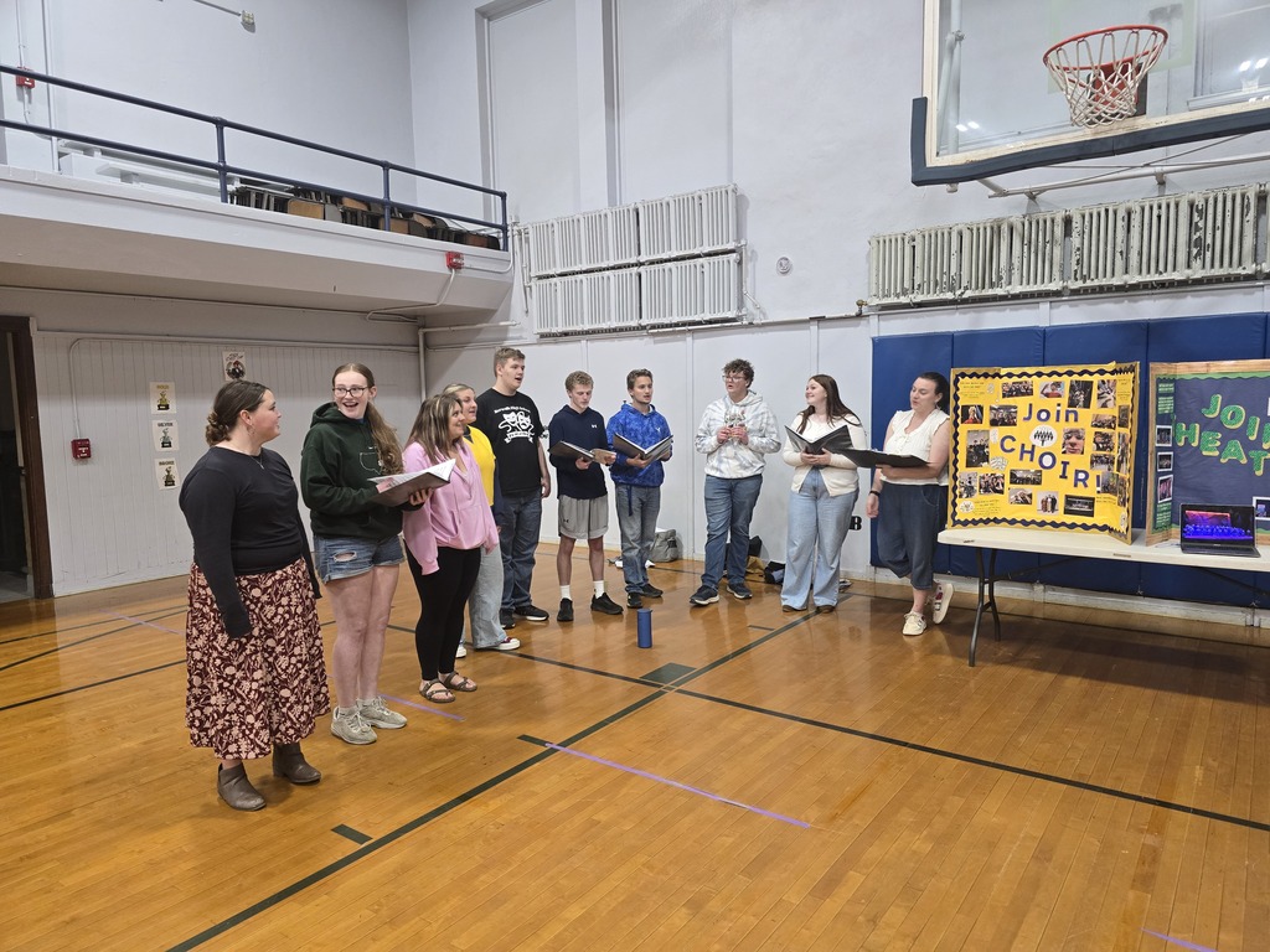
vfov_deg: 58.9
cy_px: 476
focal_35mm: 23
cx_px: 635
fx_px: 844
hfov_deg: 73.9
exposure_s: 1/120
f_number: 1.7
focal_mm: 6.3
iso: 500
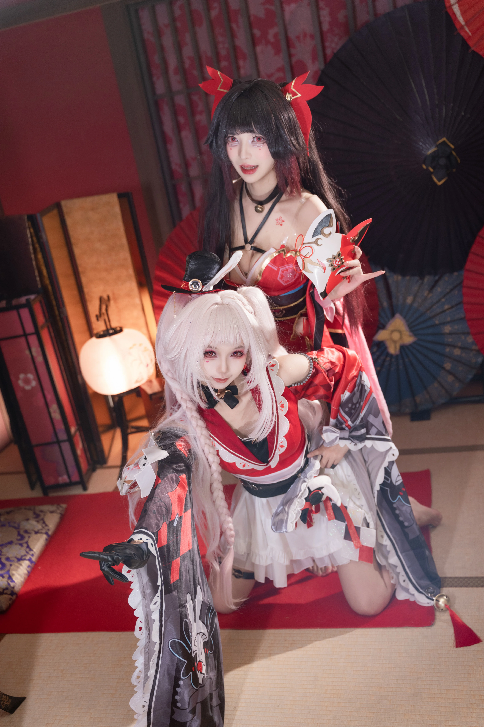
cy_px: 364
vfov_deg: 51.8
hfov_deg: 35.9
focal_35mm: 37
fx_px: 748
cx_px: 242
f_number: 2.8
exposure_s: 1/160
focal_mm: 37.1
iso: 640
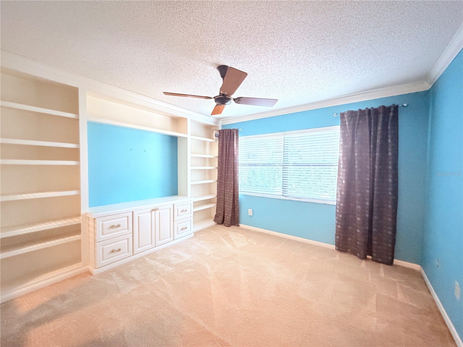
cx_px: 232
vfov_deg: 85.7
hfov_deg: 102.1
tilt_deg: -2.5
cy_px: 174
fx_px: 187
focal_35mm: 14
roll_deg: -1.0
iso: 2500
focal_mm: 2.22
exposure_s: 1/30
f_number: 2.2
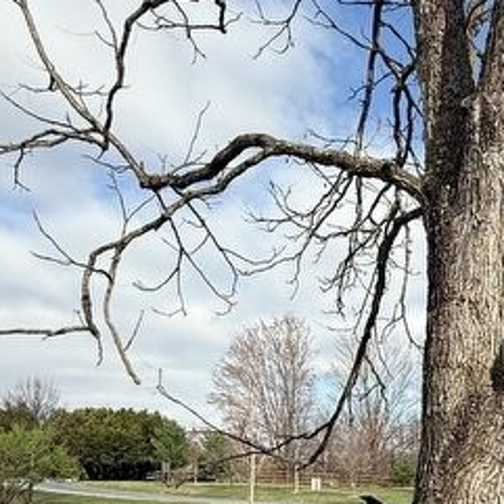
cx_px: 450
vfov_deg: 37.8
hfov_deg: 38.3
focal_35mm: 41
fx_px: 675
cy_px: 468
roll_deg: -1.4
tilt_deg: +2.1
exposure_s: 1/1656
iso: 50
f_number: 2.2
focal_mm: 2.22
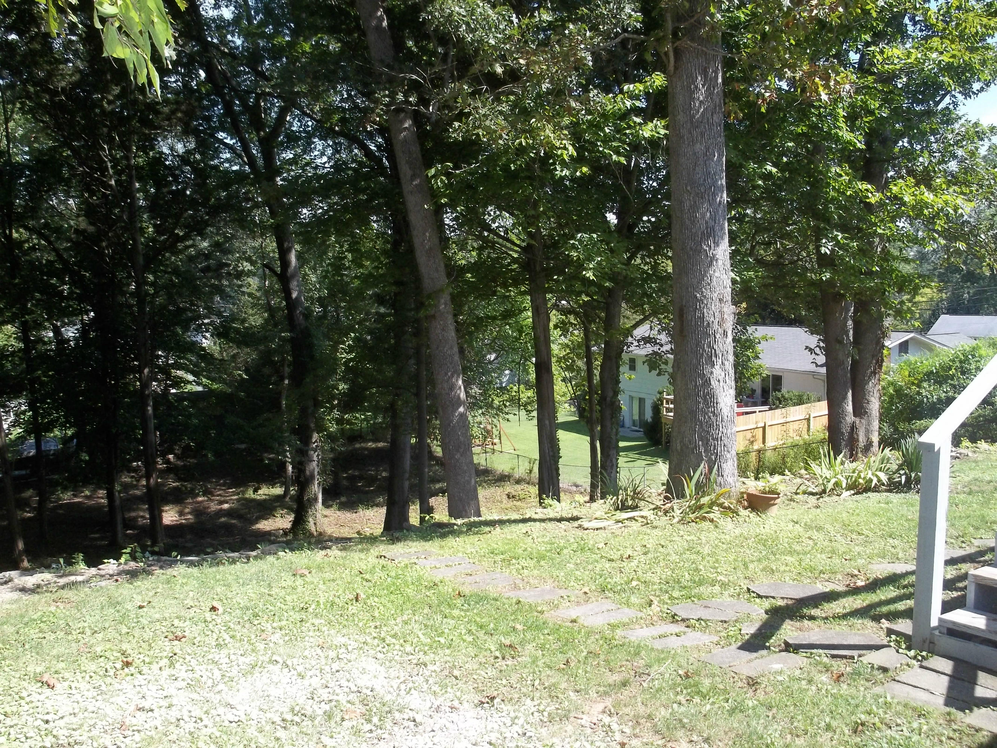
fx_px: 950
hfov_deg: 55.4
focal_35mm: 33
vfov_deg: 42.9
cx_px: 498
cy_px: 374
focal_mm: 5.9
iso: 160
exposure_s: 1/800
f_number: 3.3
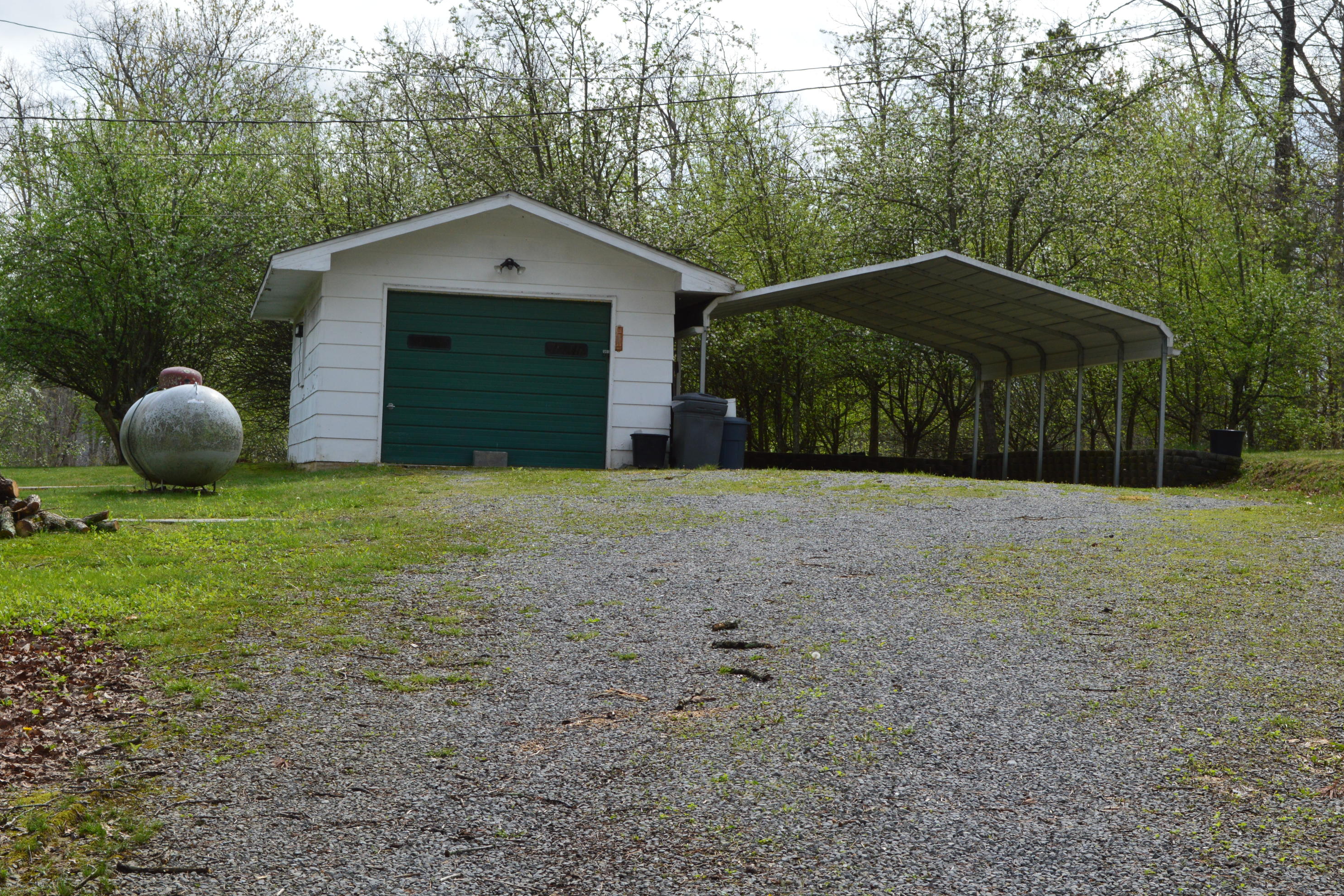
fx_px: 2277
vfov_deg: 22.3
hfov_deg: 32.9
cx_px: 682
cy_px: 443
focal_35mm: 61
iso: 400
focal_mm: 40
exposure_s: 1/400
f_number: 11
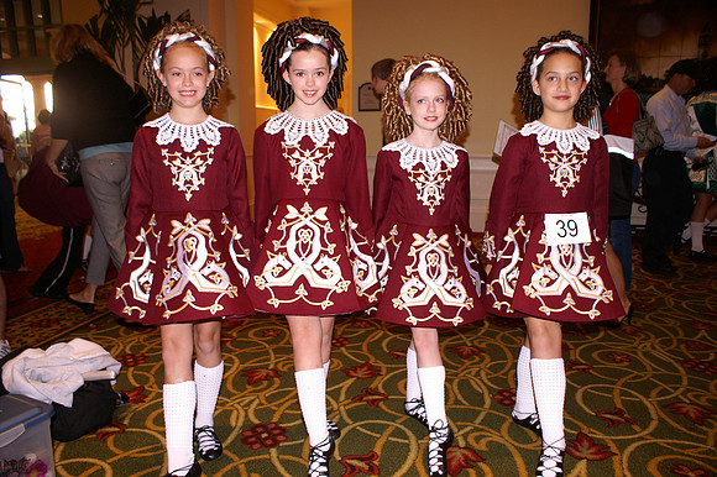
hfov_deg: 67.4
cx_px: 358
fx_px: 537
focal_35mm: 27
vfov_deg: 47.9
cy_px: 238
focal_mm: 18
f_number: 3.5
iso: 400
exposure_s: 1/60
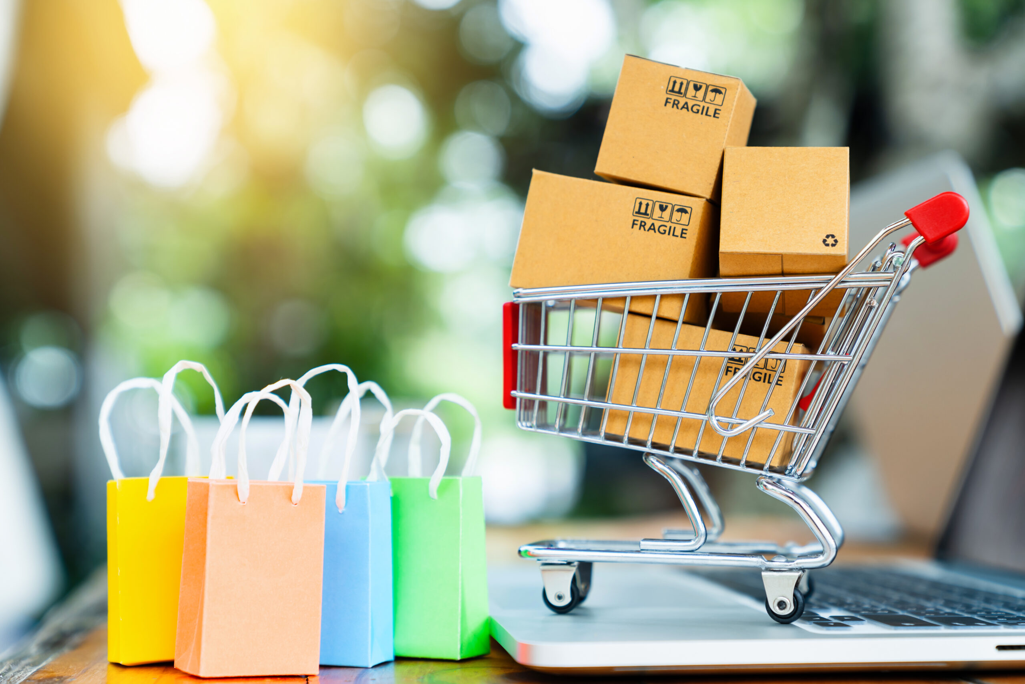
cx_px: 512
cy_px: 342
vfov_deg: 19.5
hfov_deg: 28.8
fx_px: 1993
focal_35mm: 70
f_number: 3.5
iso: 200
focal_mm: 70
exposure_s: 1/160
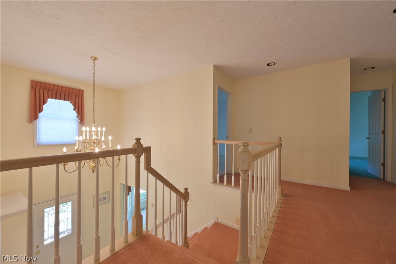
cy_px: 132
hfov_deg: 104.3
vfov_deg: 81.2
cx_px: 198
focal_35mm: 14
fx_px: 154
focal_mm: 14
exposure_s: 1/5
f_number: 9
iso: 400
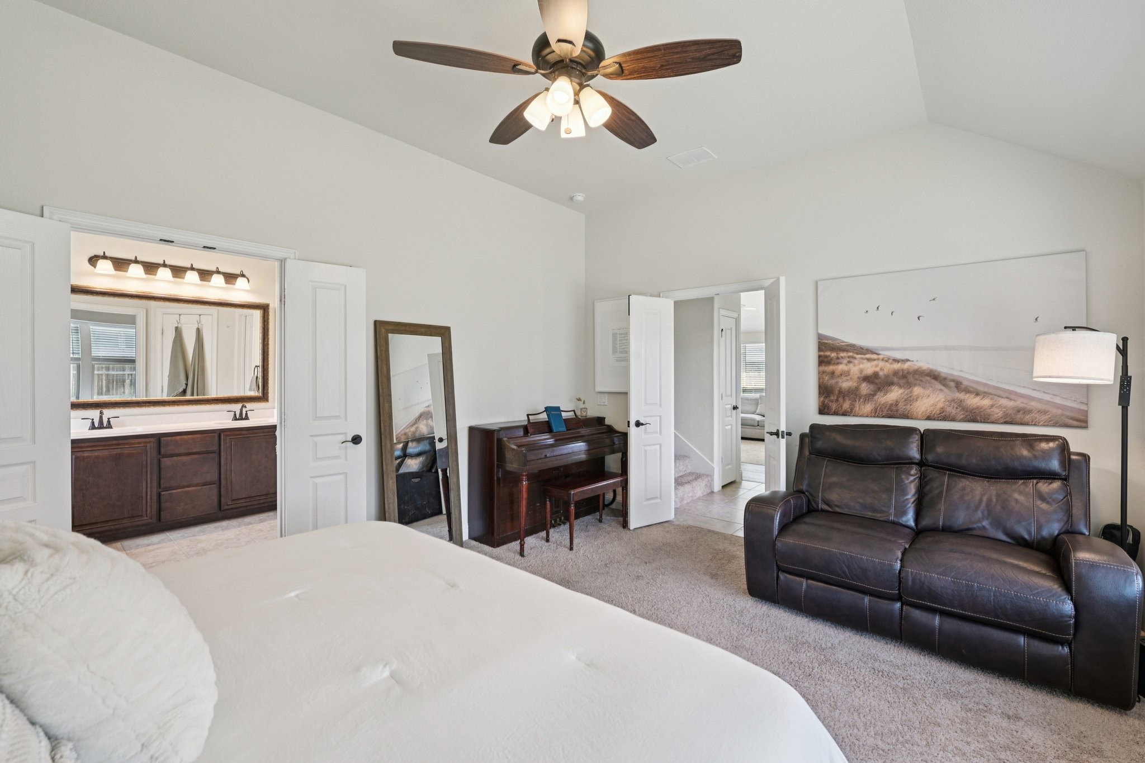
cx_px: 572
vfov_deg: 77.3
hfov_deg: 100.4
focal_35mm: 15
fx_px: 477
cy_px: 382
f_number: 8
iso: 400
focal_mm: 15
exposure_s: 1/20
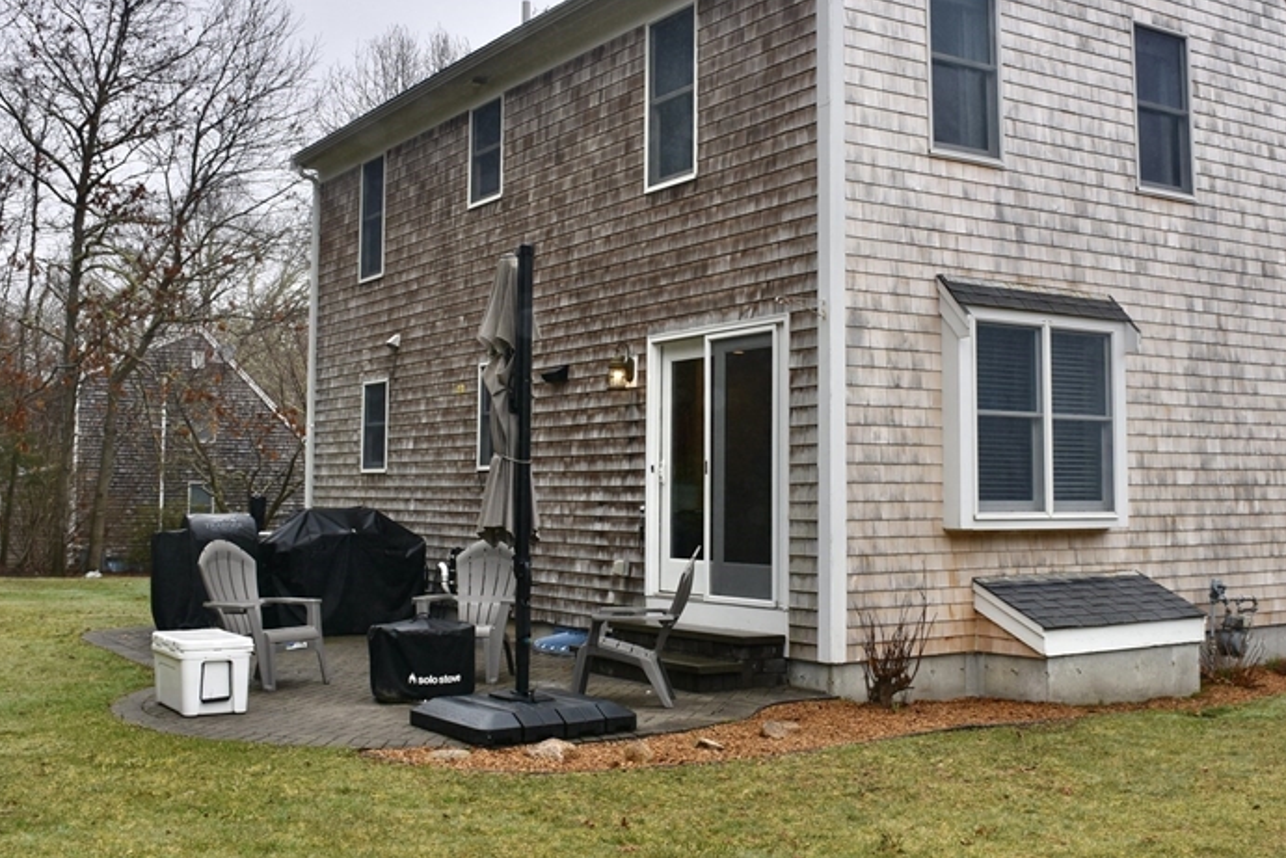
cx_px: 700
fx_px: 1429
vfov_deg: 33.3
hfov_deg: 48.4
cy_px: 355
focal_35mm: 40
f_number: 6.3
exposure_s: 1/250
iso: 100
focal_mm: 18
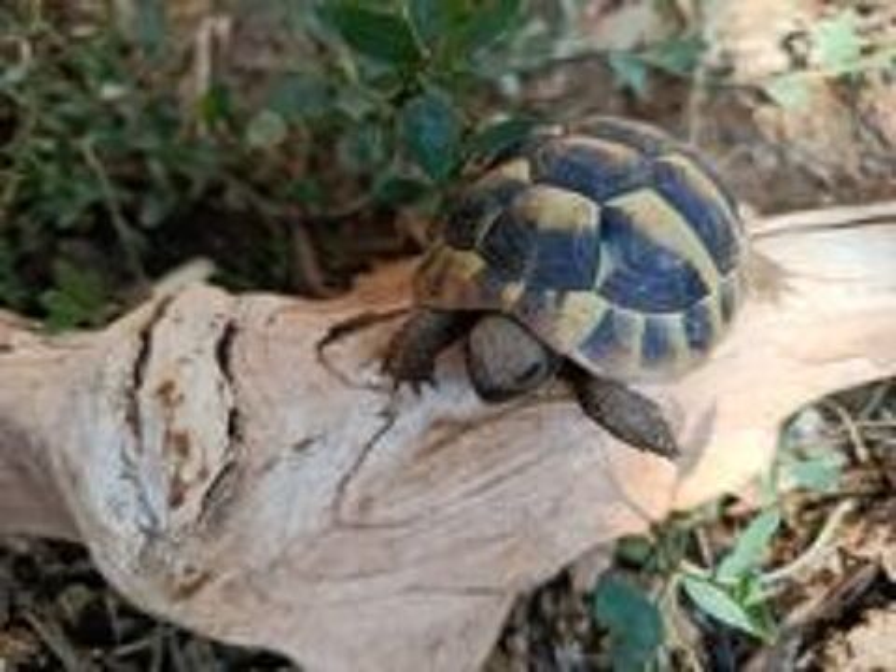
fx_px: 621
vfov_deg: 56.8
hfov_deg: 71.6
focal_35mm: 24
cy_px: 336
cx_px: 448
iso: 76
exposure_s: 1/100
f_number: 1.7
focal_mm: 5.24
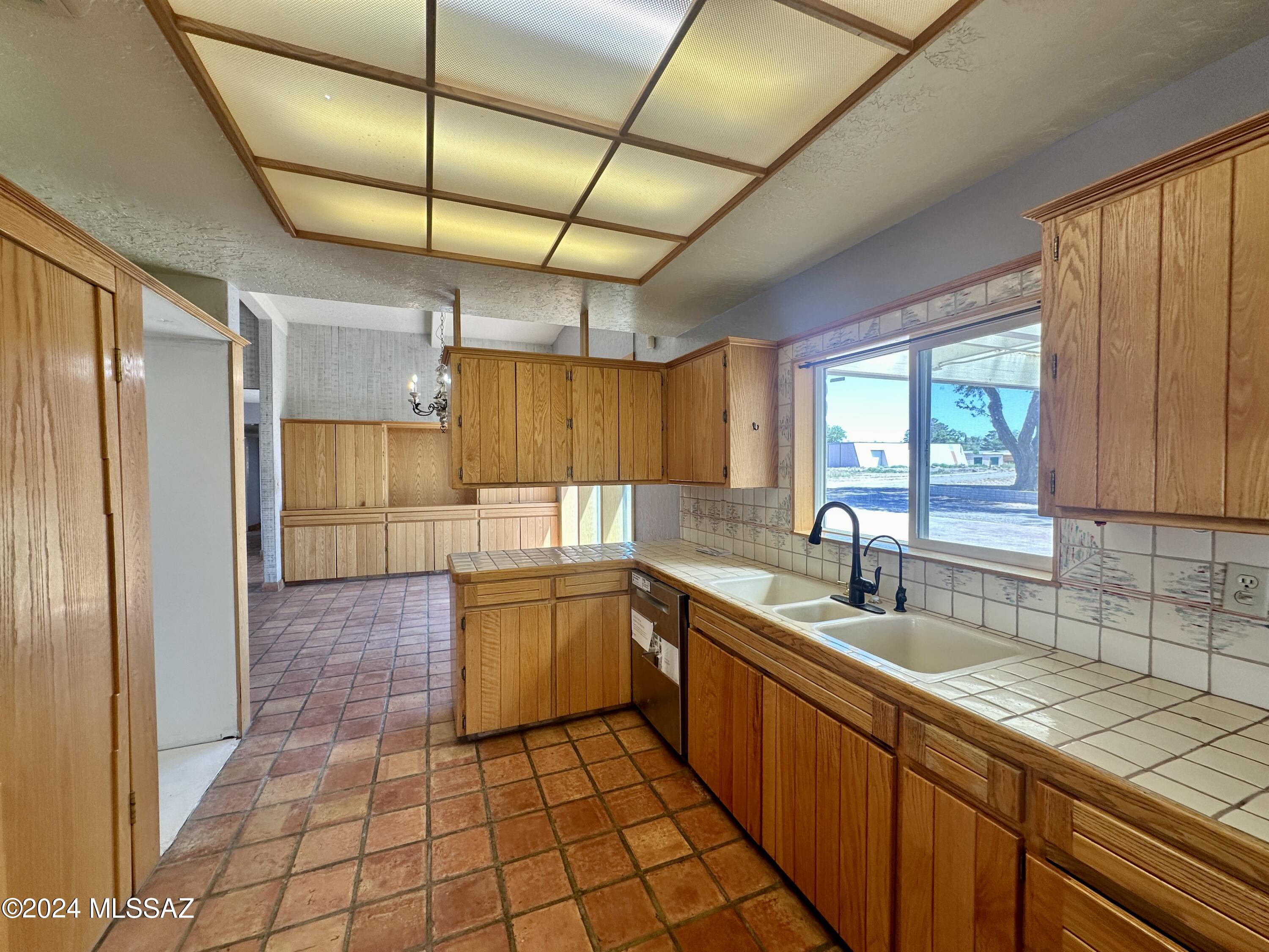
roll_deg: -0.4
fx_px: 513
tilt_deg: +0.6
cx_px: 634
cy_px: 476
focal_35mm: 14
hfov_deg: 102.1
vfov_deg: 85.7
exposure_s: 1/120
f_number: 2.2
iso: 64
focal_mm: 2.22
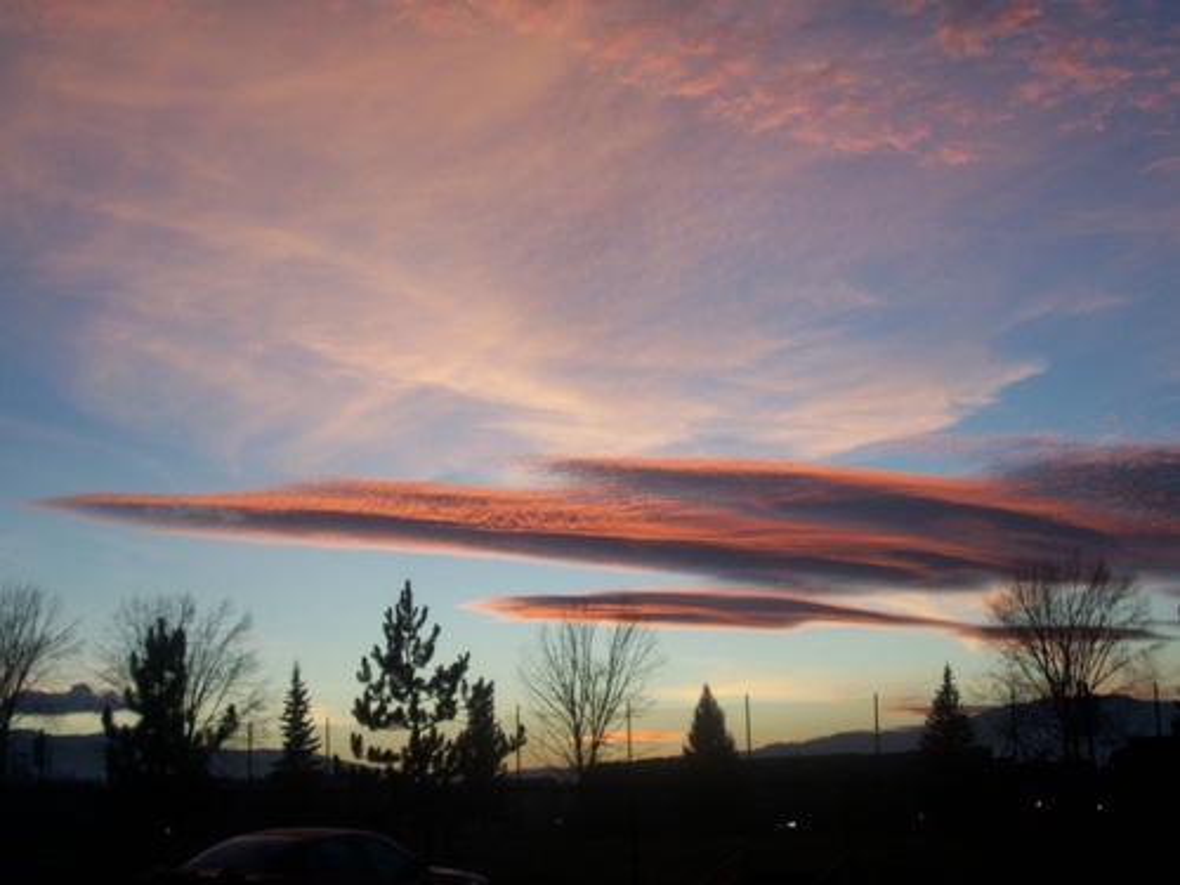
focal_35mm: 53
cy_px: 442
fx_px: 1807
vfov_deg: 27.5
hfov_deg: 36.2
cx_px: 590
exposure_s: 1/204
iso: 80
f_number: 3.2
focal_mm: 8.7
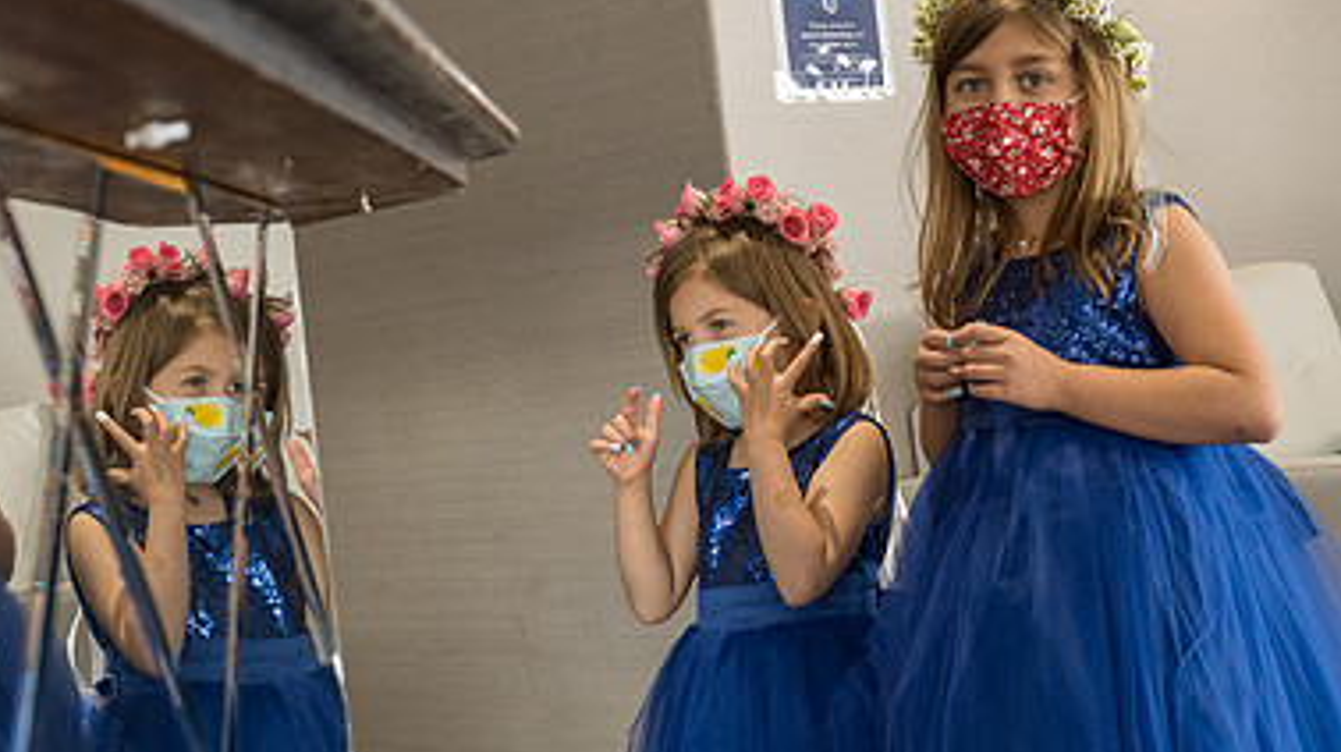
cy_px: 474
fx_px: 2629
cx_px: 557
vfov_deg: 16.3
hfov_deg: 28.6
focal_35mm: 74
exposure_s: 1/160
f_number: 5
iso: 1250
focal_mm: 46
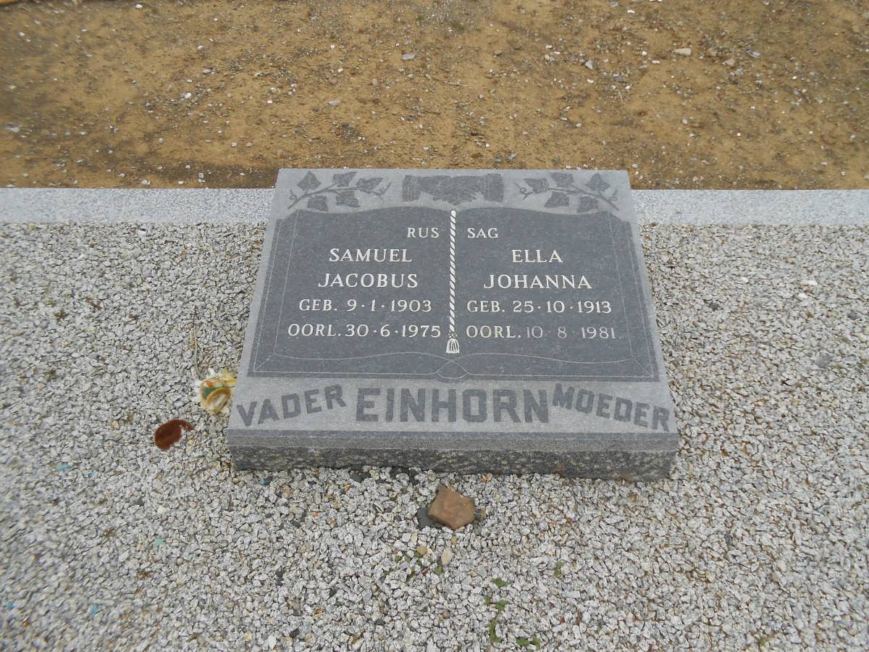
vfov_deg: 53.1
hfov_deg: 67.3
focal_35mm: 26
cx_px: 434
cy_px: 326
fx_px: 653
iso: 80
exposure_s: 1/80
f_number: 3.5
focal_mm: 4.6
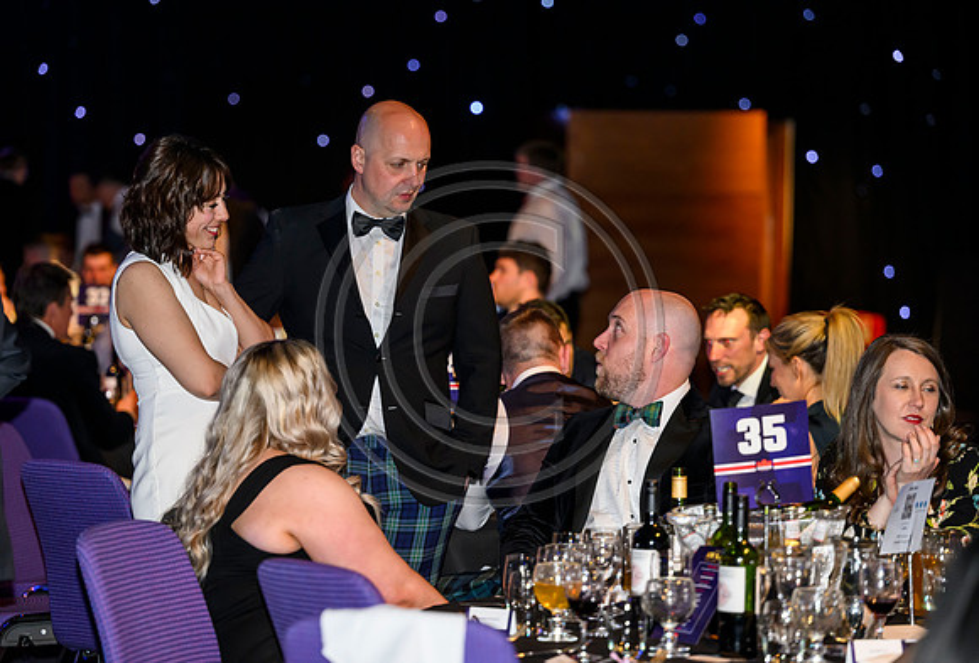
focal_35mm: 134
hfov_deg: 15.2
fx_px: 3659
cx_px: 452
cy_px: 312
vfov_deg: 10.4
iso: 2500
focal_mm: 125
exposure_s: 1/160
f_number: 3.2
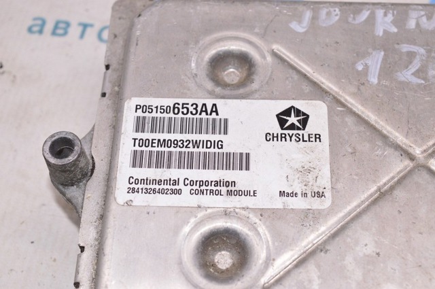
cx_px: 218
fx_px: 760
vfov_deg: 21.5
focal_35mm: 63
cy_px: 144
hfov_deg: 31.9
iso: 1600
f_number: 8
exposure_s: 1/160
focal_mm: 42
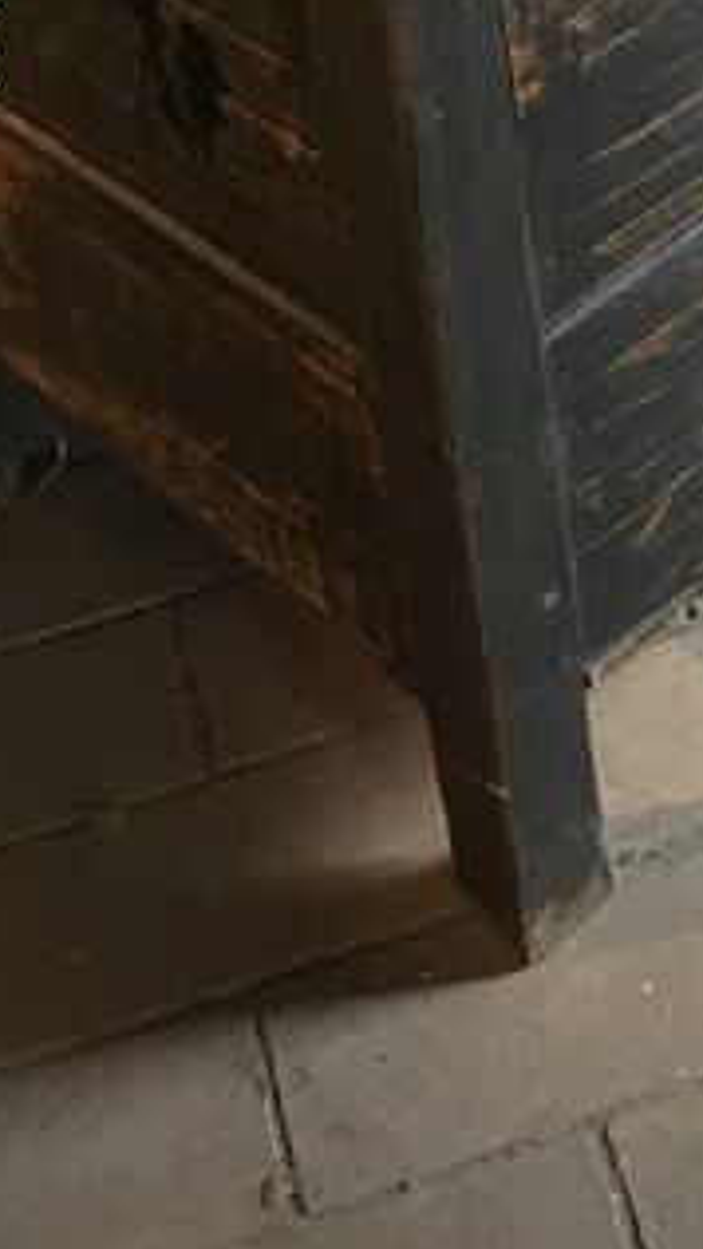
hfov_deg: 13.3
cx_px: 677
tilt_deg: -30.9
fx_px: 2979
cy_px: -221
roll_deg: +6.0
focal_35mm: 90
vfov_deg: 22.0
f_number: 2.2
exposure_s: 1/17
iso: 320
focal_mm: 4.15
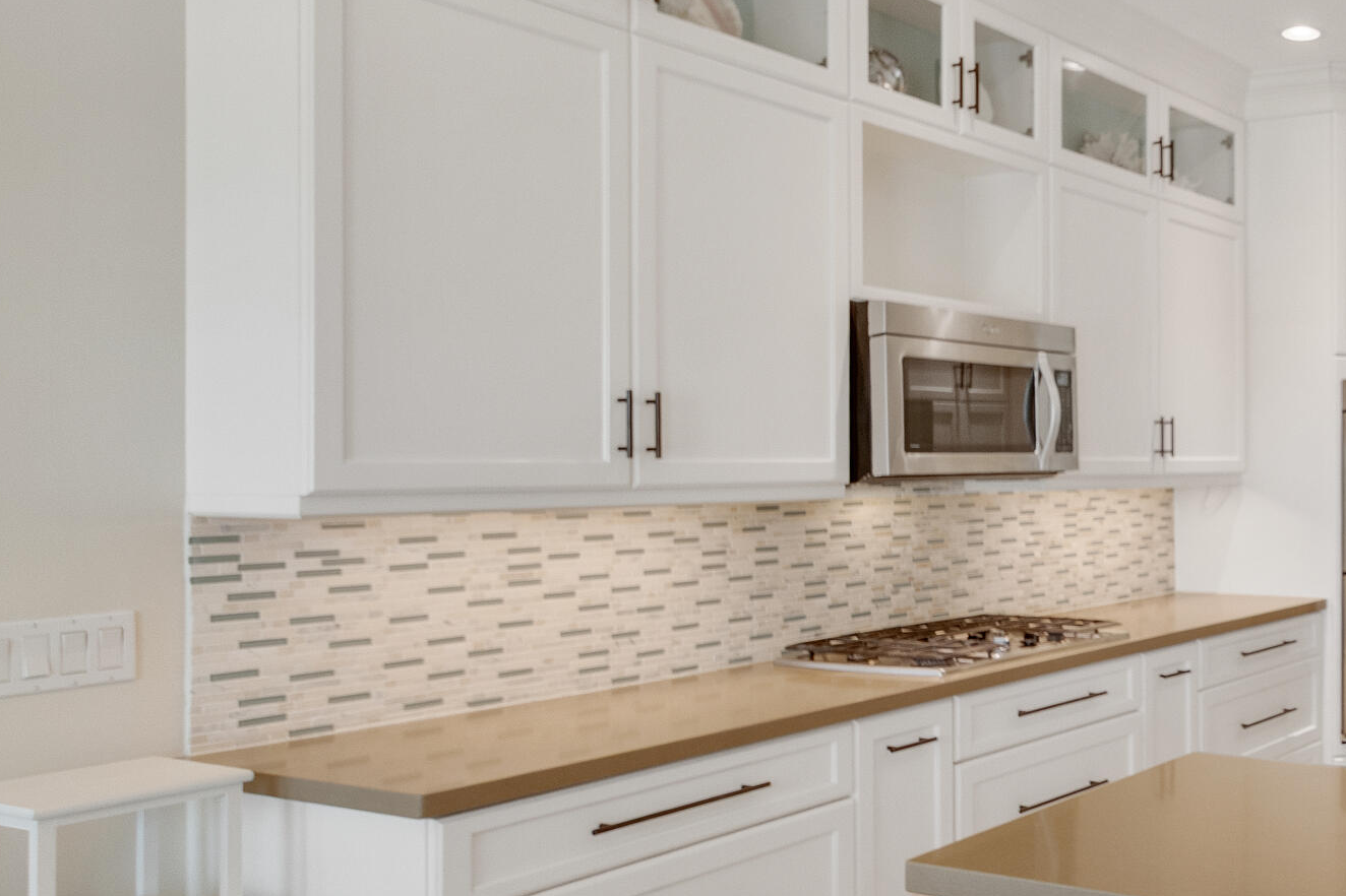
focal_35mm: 34
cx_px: 1477
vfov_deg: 38.9
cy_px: 435
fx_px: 1271
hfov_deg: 43.4
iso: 320
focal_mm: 10
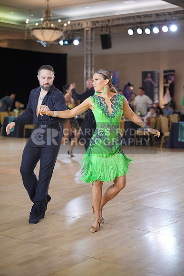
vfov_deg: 32.4
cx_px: 92
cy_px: 138
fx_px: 475
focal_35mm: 62
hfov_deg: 21.9
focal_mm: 62
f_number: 2
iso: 800
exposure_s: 1/500
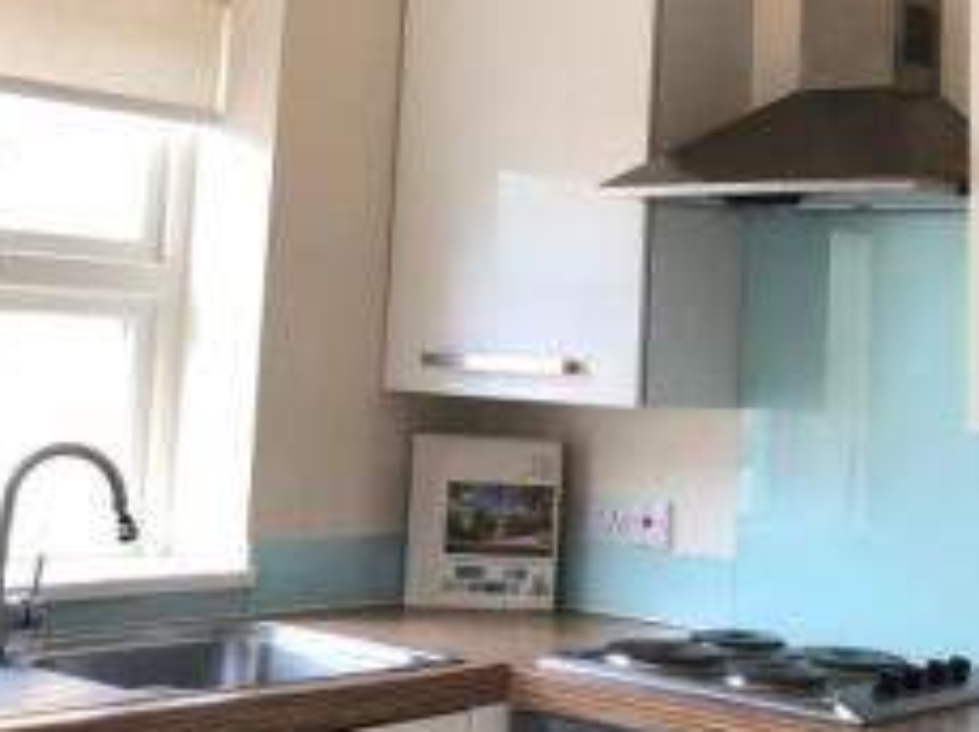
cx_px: 547
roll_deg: -2.1
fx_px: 2006
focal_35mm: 71
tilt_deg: +7.9
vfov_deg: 20.4
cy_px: 113
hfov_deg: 27.4
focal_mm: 4
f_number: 1.8
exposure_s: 1/15
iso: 40
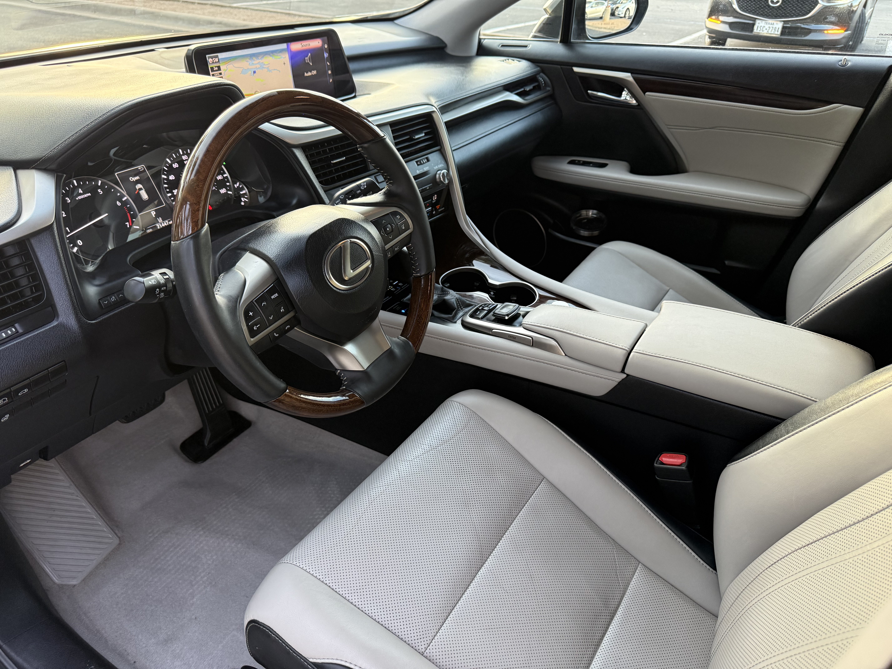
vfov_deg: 56.8
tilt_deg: -31.7
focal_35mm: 24
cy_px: 334
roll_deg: -4.1
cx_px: 446
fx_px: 618
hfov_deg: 71.6
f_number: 1.78
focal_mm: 6.76
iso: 250
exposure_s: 1/60
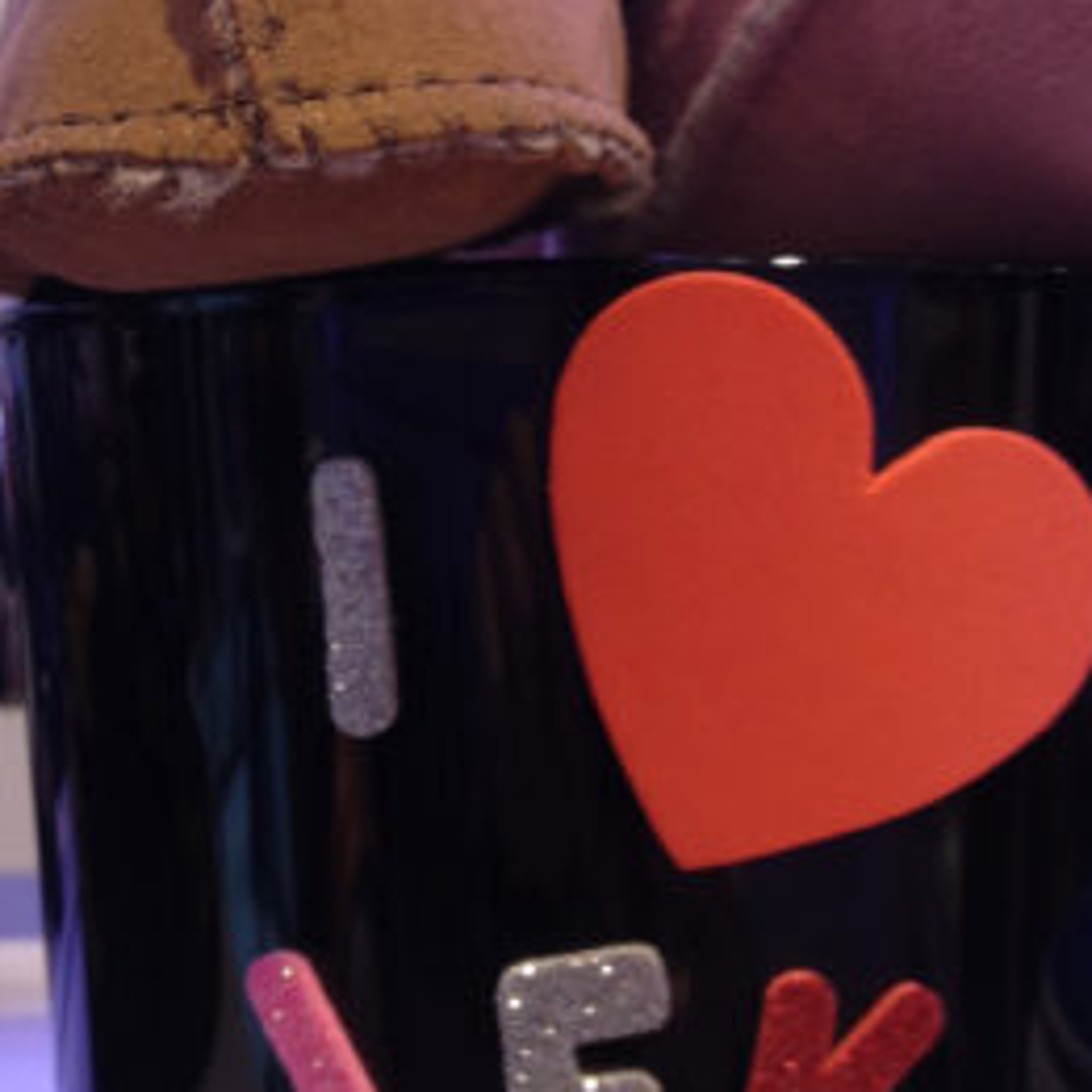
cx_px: 592
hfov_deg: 20.9
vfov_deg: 20.7
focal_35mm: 83
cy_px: 222
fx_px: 2962
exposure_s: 1/20
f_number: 2.4
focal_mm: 4.28
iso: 64
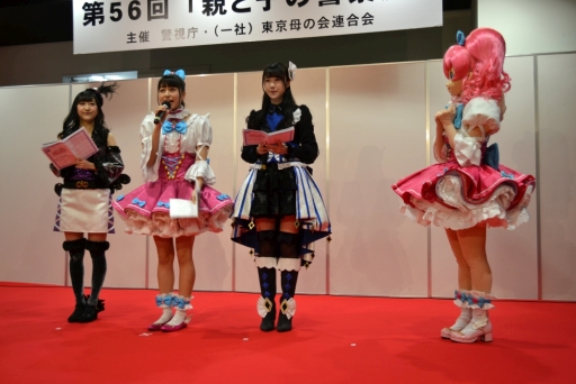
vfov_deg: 36.9
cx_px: 288
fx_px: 576
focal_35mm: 36
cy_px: 192
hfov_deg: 53.1
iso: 400
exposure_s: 1/80
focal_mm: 24
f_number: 4.5
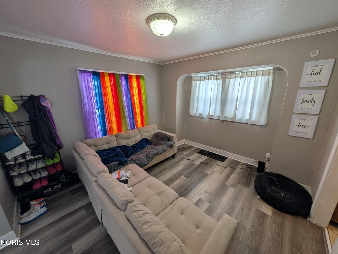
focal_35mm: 12
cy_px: 127
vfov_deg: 94.6
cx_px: 169
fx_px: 117
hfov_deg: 110.5
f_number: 1.7
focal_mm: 2.02
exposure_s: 1/120
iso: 66
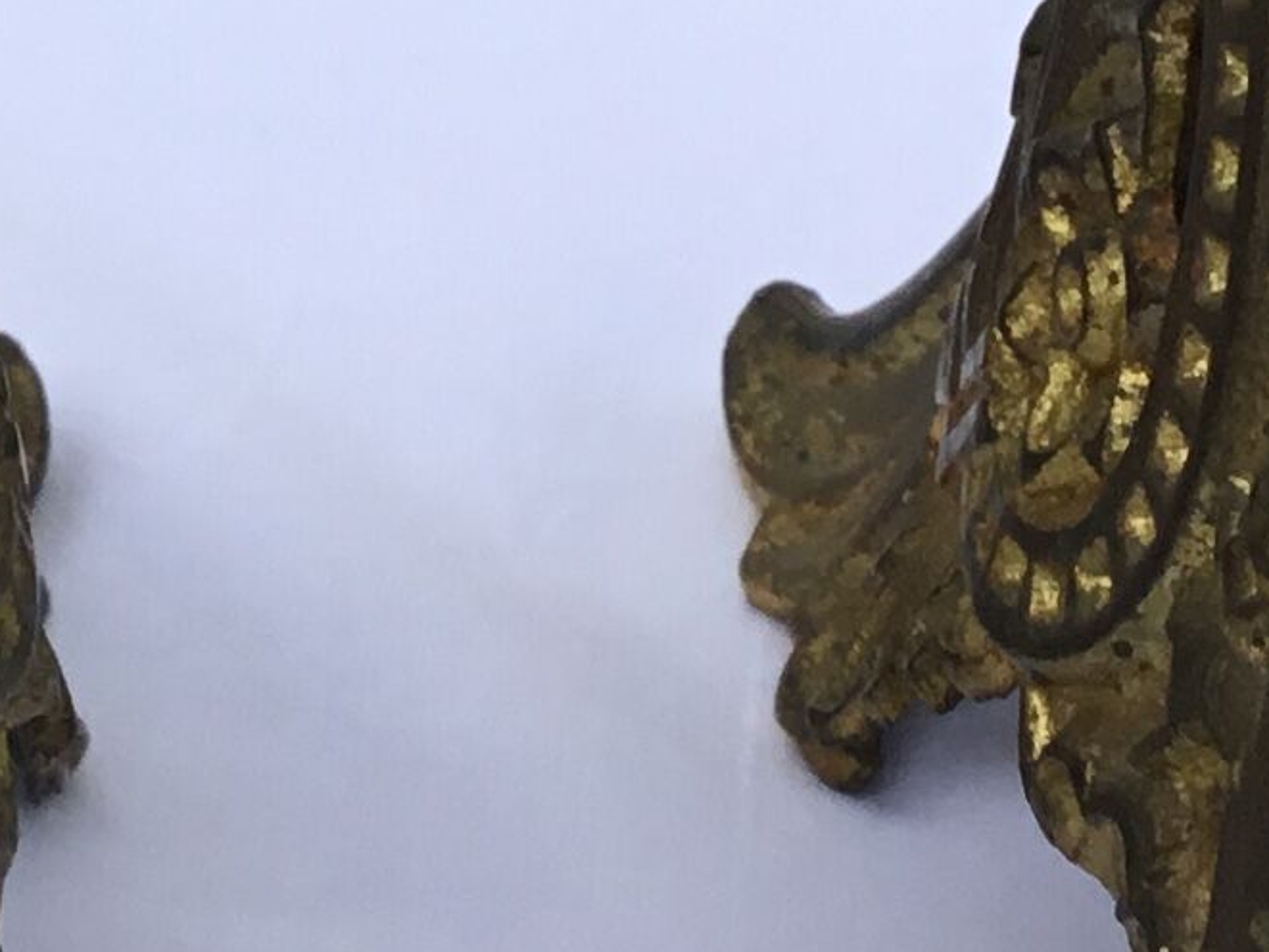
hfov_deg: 12.9
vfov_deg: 9.6
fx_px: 5610
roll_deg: -1.9
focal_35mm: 153
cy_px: 8
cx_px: 280
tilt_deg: -25.6
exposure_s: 1/100
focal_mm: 3.3
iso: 32
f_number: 2.4
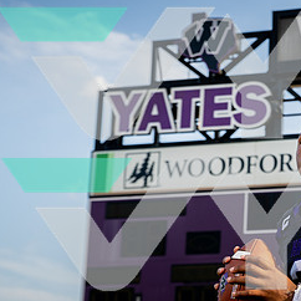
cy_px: 225
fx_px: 1062
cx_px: 318
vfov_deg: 16.0
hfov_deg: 15.7
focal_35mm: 108
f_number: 4.5
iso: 320
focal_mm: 53
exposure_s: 1/800
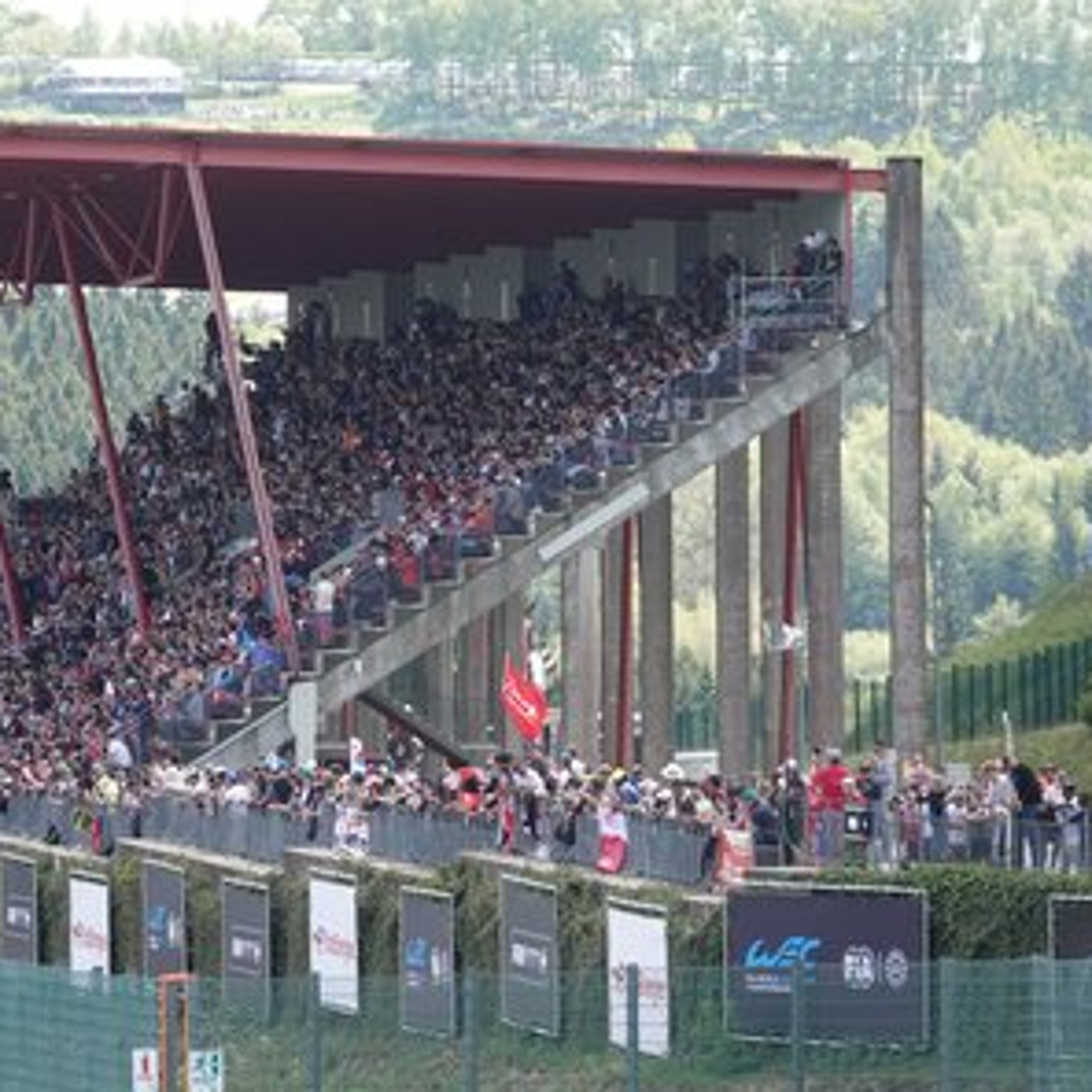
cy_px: 546
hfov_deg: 3.9
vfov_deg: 3.9
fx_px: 16168
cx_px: 347
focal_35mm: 453
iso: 400
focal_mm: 128.59
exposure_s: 1/800
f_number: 4
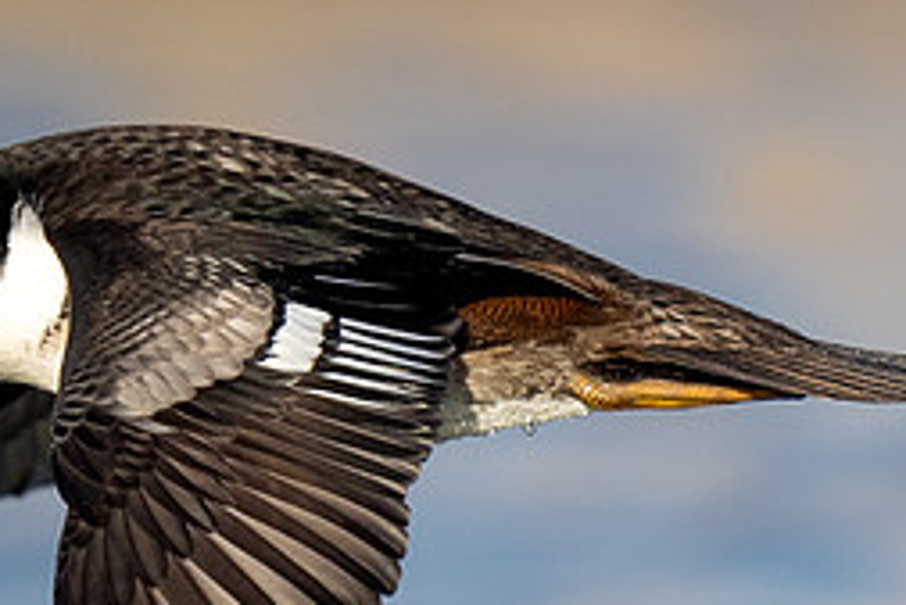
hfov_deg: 0.8
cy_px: 639
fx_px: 63580
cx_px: -41
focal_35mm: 2525
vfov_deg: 0.5
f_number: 7.1
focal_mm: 571
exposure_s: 1/4000
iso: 1600
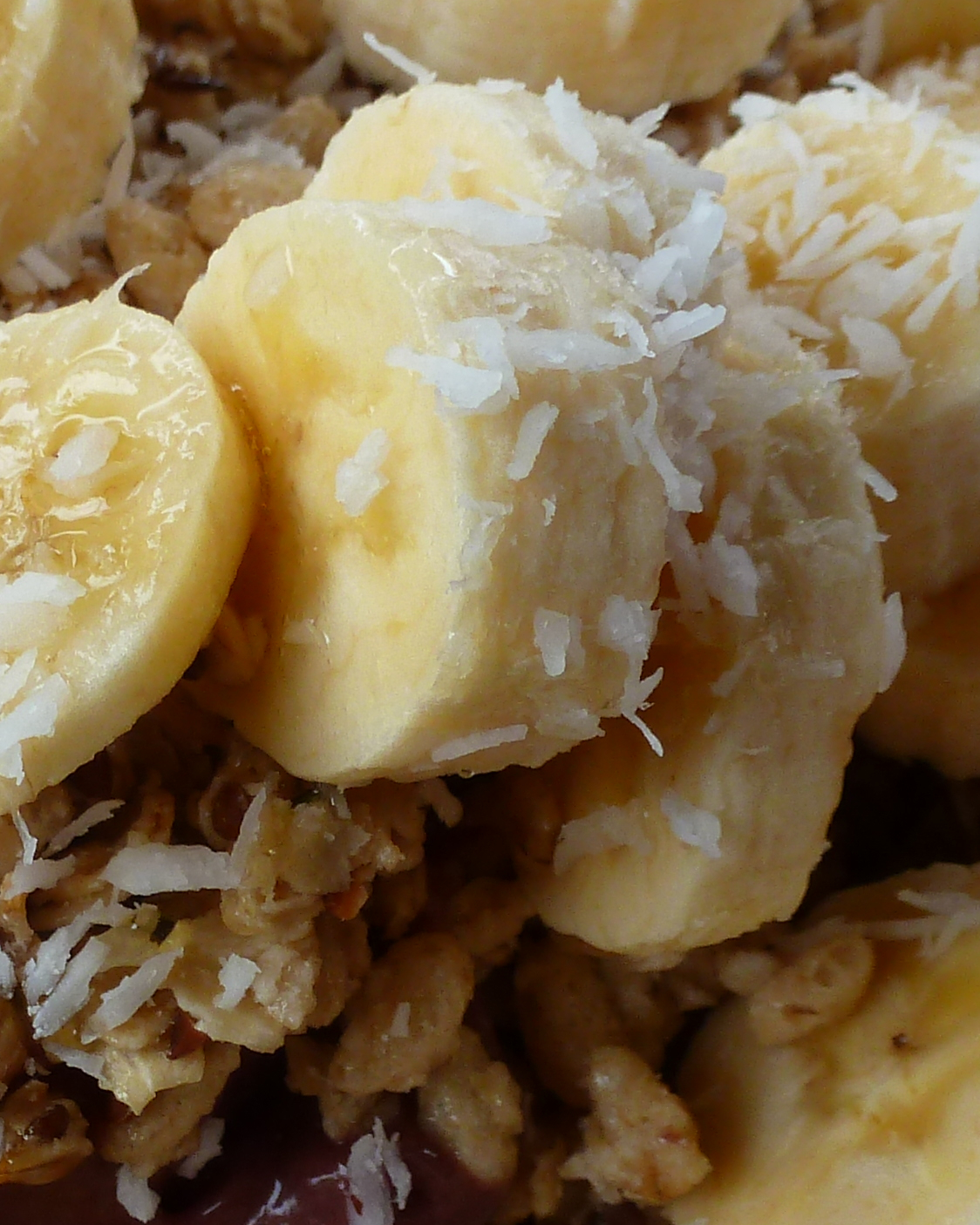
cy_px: 746
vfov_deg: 26.4
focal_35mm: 72
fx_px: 2612
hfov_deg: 20.7
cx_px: 42
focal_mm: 4.3
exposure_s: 1/125
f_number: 3.3
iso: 100
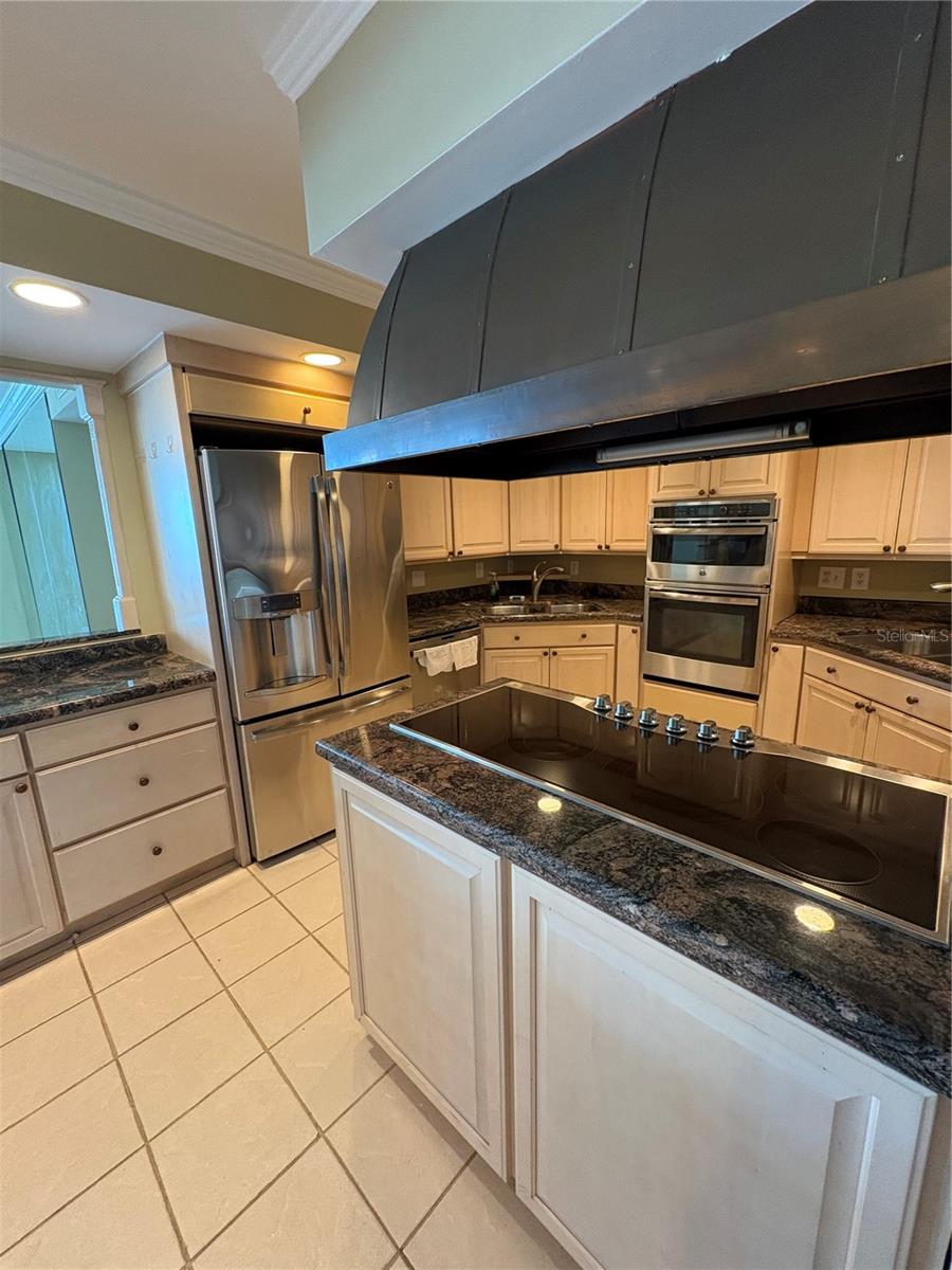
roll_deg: +1.6
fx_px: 513
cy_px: 635
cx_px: 476
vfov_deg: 102.1
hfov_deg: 85.7
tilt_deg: -11.6
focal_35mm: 14
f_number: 2.2
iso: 400
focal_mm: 2.22
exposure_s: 1/60
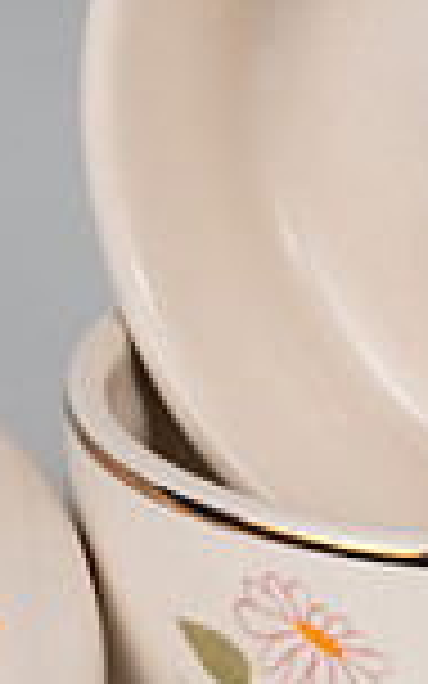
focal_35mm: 253
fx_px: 4722
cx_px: 283
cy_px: 464
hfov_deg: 5.2
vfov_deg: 8.3
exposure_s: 1/200
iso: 200
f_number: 9
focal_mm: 50
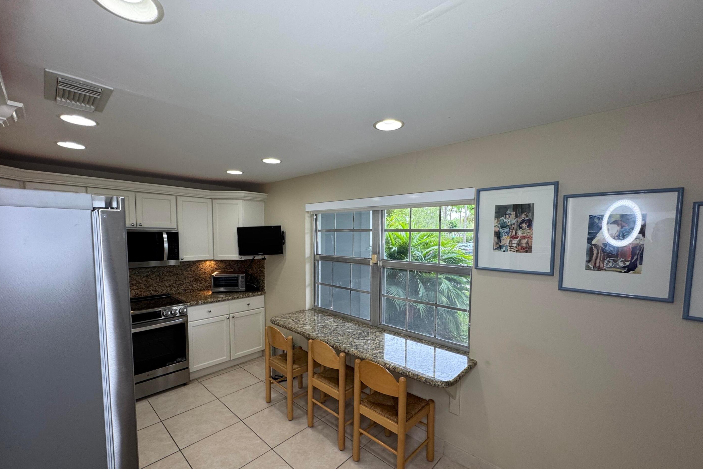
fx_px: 293
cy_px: 254
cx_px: 347
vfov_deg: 77.2
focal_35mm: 15
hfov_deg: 100.4
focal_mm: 2.22
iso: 100
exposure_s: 1/120
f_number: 2.2
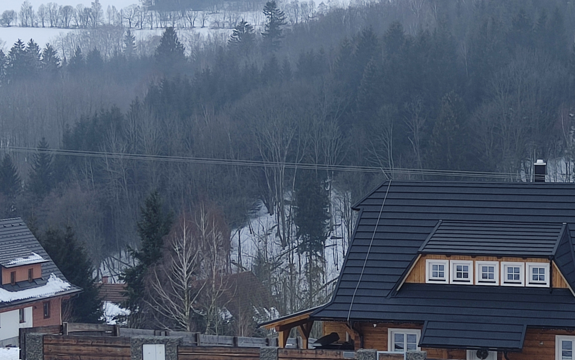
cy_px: 221
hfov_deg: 21.2
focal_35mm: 97
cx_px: 462
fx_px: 1520
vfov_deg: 13.5
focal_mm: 4.71
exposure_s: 1/123
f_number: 1.79
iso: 50
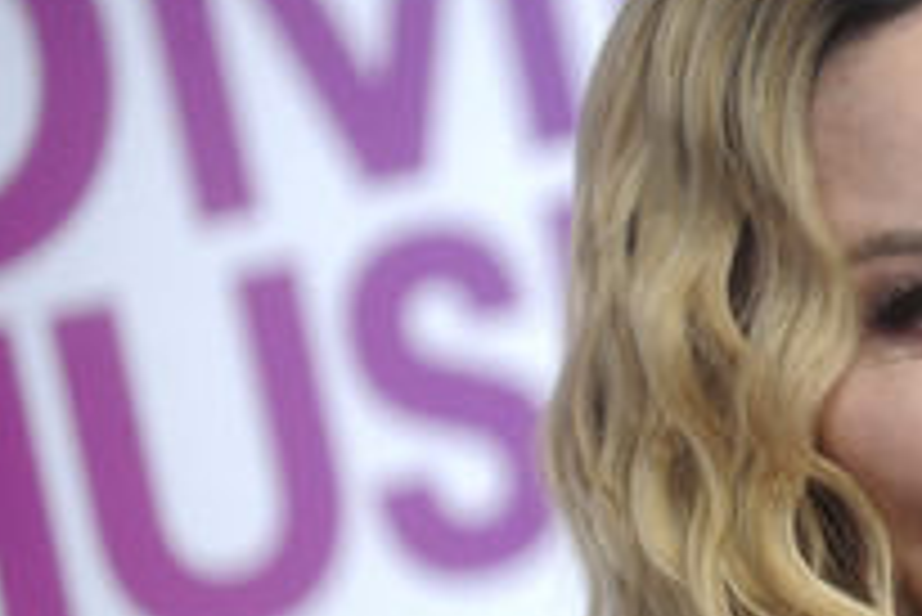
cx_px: 971
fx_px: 9841
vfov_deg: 3.6
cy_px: 427
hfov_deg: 5.3
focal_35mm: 384
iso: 1250
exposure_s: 1/400
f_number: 3.2
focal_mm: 175
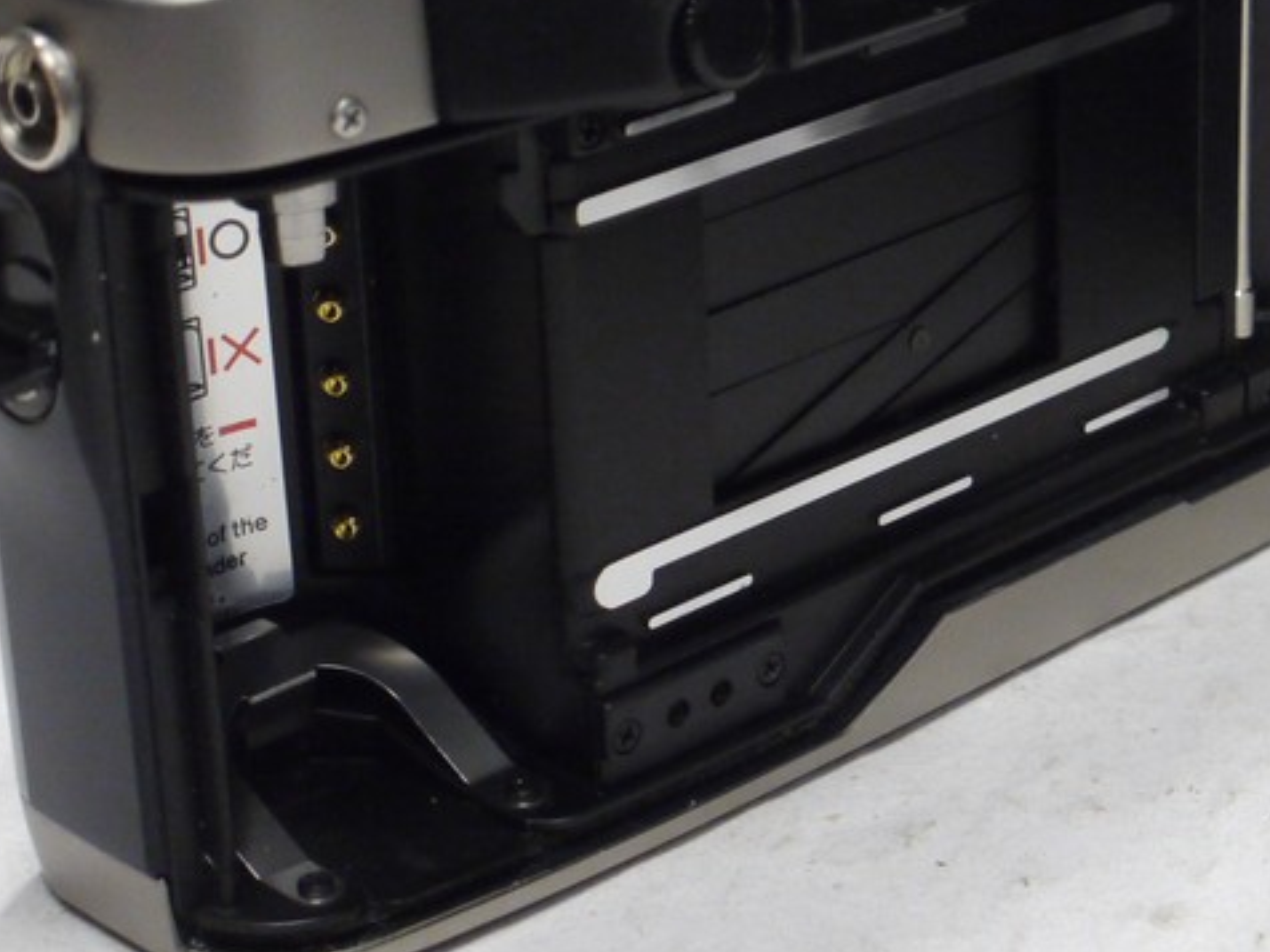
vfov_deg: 13.3
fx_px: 4072
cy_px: 413
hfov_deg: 17.3
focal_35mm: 111
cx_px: 1302
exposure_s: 1/25
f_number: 8
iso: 800
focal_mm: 22
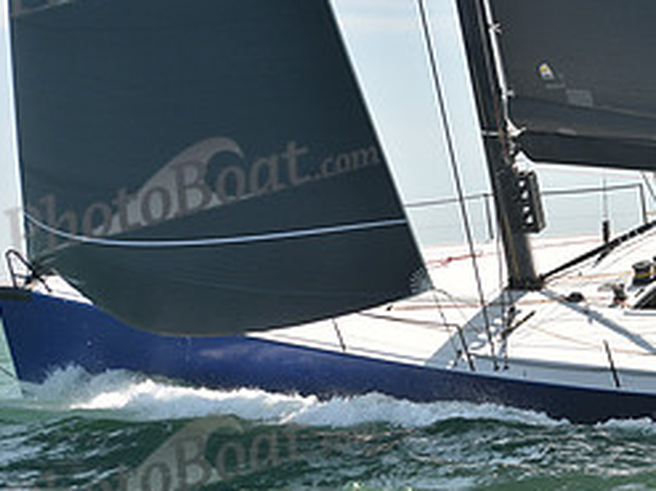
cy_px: 293
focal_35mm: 158
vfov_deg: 9.4
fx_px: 2993
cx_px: 518
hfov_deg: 12.5
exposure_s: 1/800
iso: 250
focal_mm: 70
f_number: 3.2
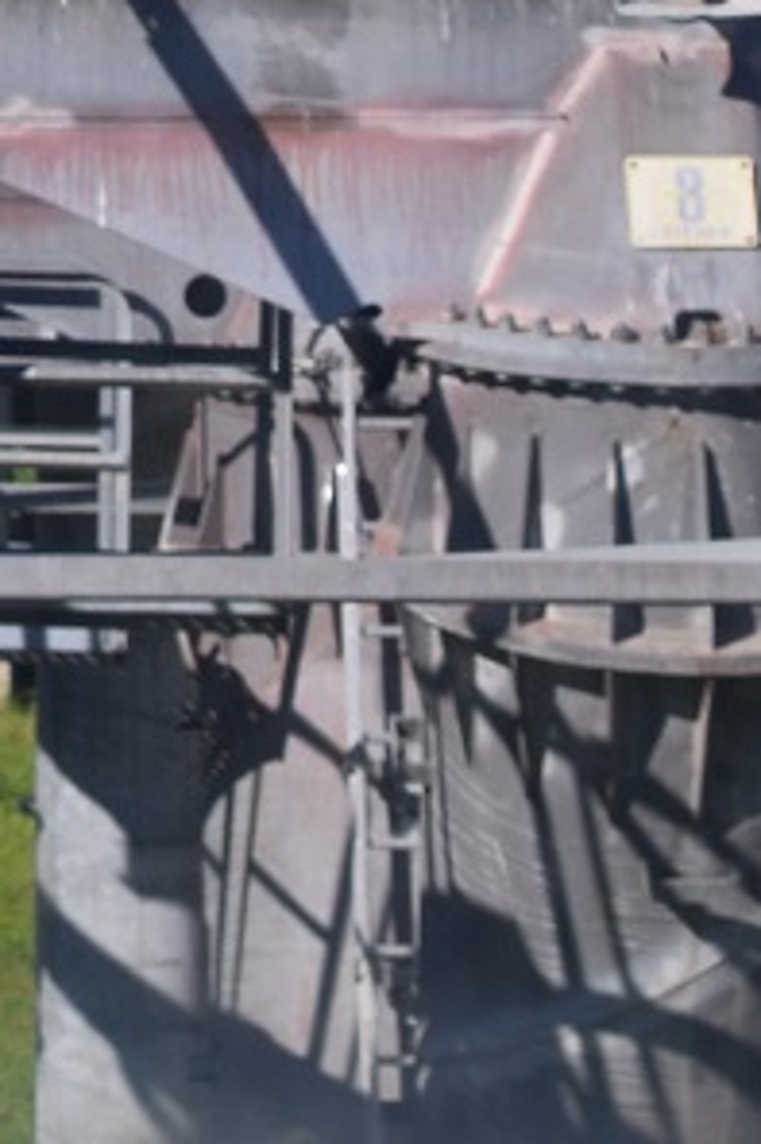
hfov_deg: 4.5
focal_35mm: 304
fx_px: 9650
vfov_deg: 6.6
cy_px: -966
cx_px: -695
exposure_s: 1/250
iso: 220
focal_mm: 40
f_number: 8
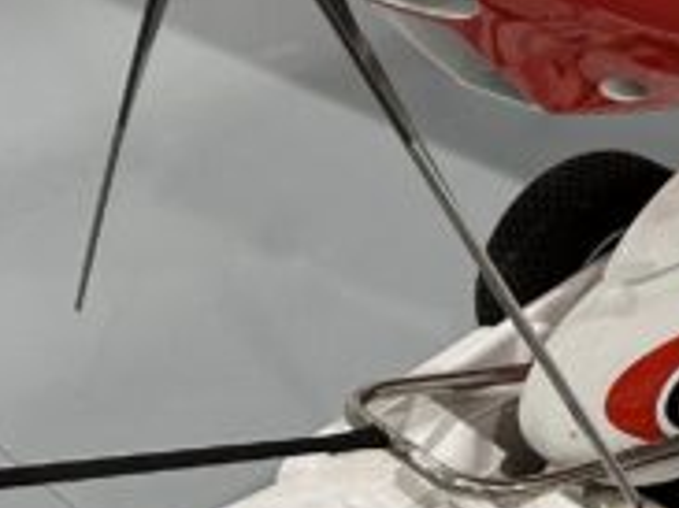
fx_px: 1607
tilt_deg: -11.5
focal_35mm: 82
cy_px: -228
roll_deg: -0.4
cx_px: 996
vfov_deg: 16.5
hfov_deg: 20.6
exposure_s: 1/121
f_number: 1.78
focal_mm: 6.86
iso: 160
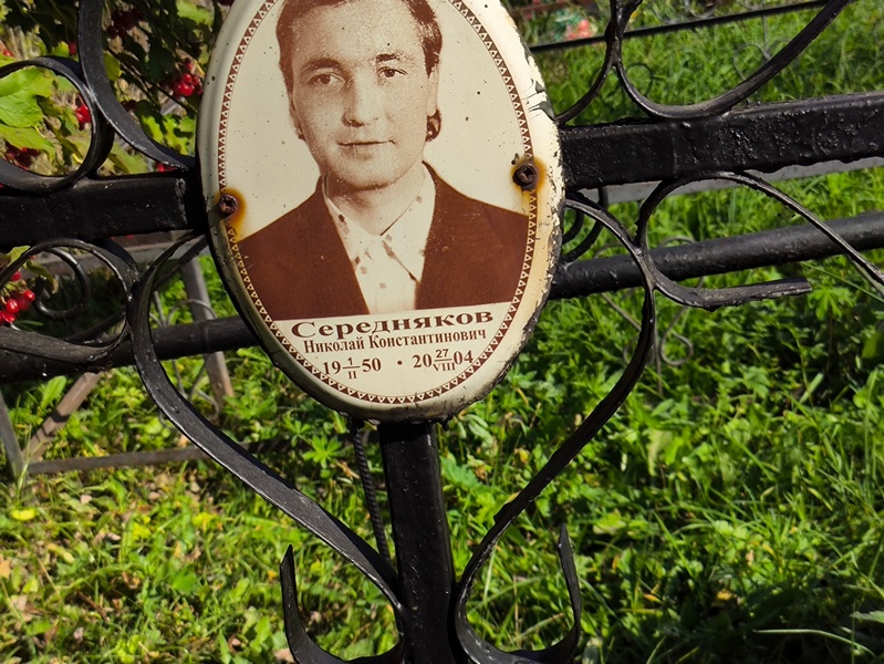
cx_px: 442
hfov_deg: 38.2
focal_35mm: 50
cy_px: 332
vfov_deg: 29.1
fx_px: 1277
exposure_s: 1/2027
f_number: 1.7
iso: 50
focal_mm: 4.71
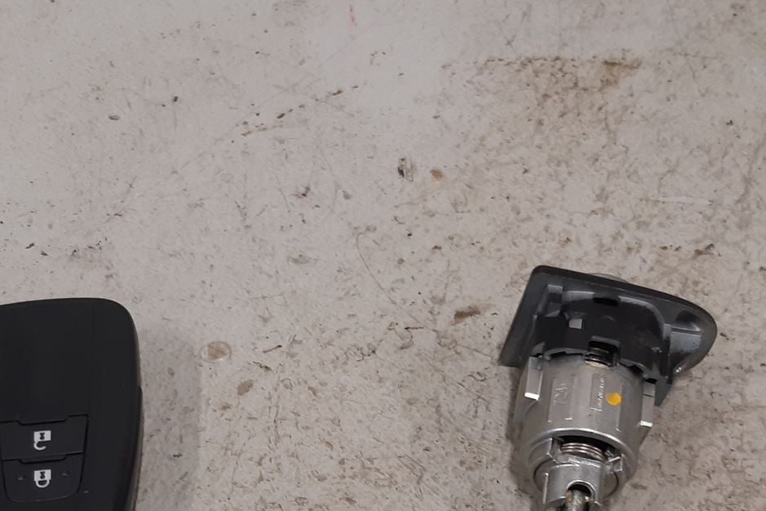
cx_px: 346
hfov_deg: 33.9
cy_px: 451
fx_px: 1255
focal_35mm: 59
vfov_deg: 22.5
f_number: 1.7
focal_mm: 3.93
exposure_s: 1/50
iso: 125
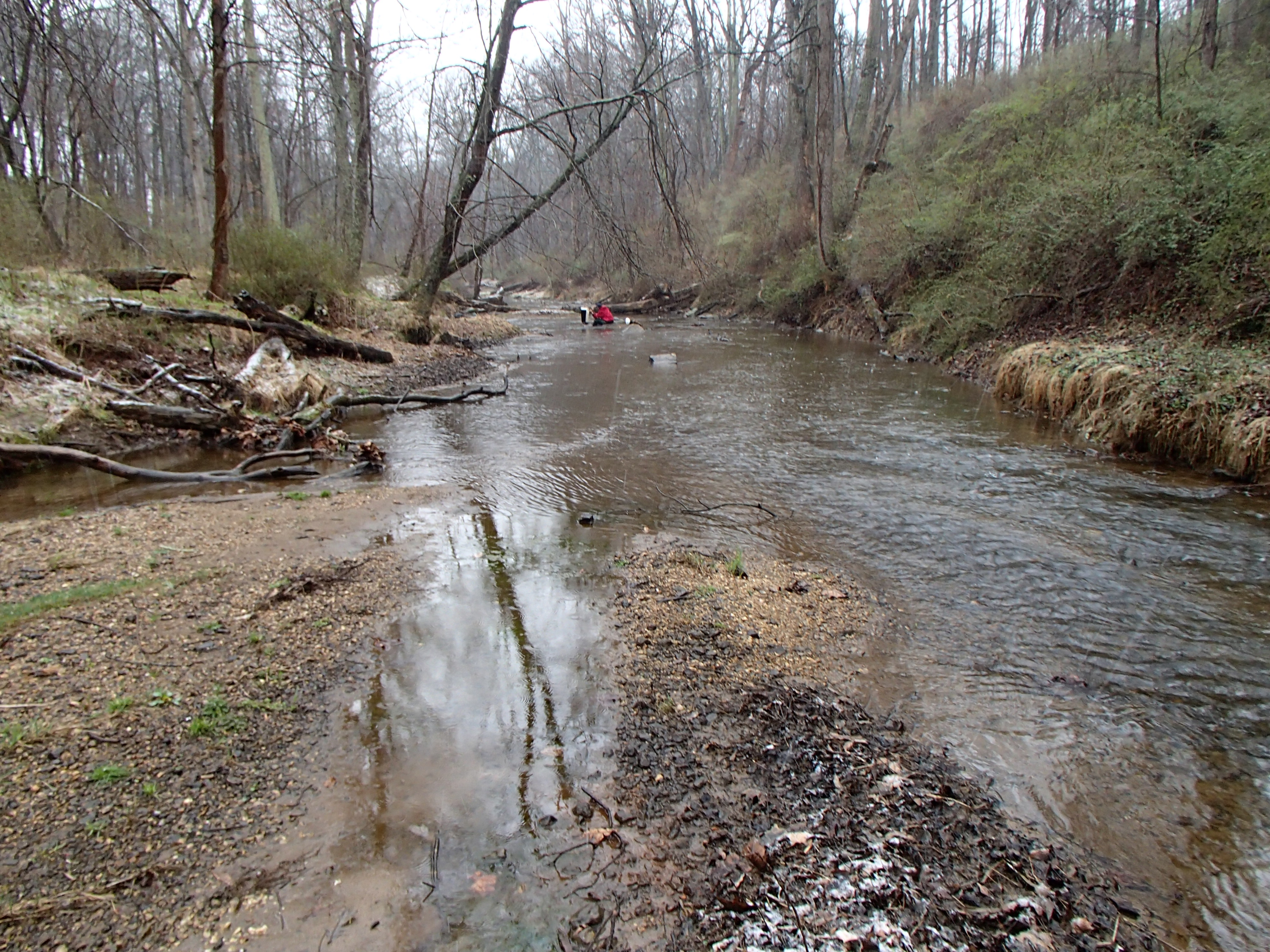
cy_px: 476
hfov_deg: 63.4
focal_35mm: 28
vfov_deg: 49.7
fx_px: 1027
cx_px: 635
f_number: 3.9
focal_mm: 5
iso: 250
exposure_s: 1/30
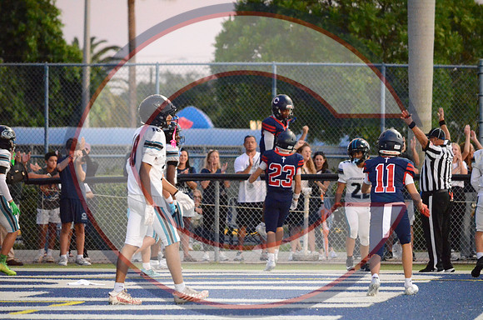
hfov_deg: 6.6
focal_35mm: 315
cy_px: 160
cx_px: 242
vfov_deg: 4.3
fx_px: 4217
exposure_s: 1/320
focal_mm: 210
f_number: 5.3
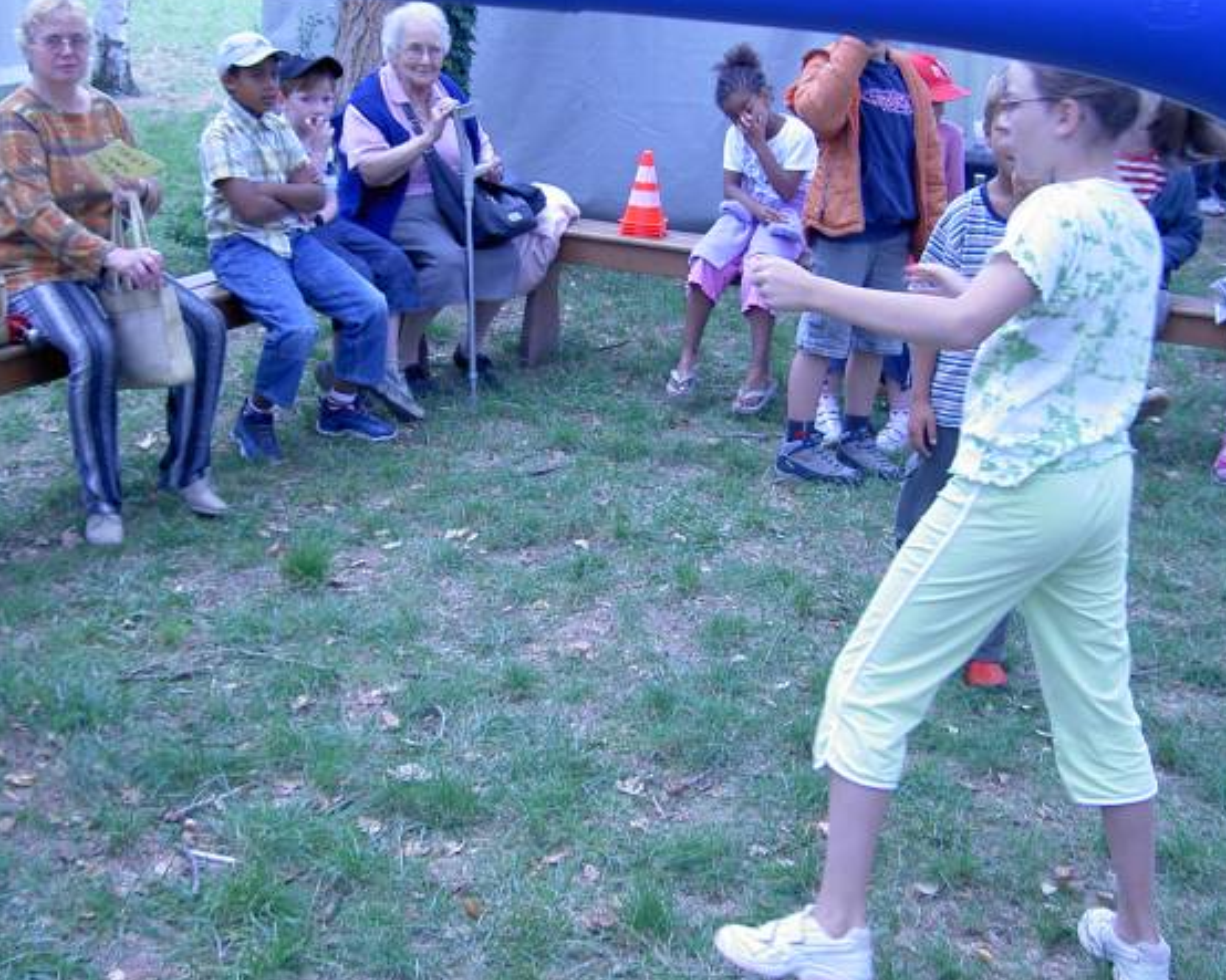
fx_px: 1995
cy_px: 423
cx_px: 547
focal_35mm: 55
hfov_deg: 34.1
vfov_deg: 27.6
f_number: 2.8
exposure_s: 1/100
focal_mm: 8
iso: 100
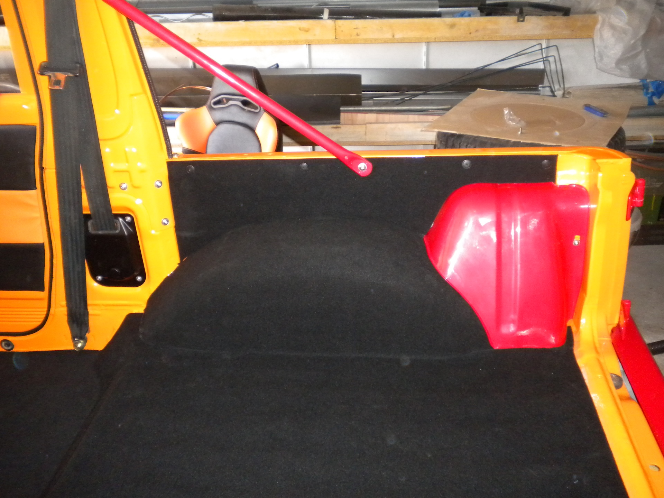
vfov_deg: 40.7
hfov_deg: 52.6
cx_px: 332
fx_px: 671
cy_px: 249
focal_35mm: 35
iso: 400
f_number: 3.1
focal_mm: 6.3
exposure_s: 1/30
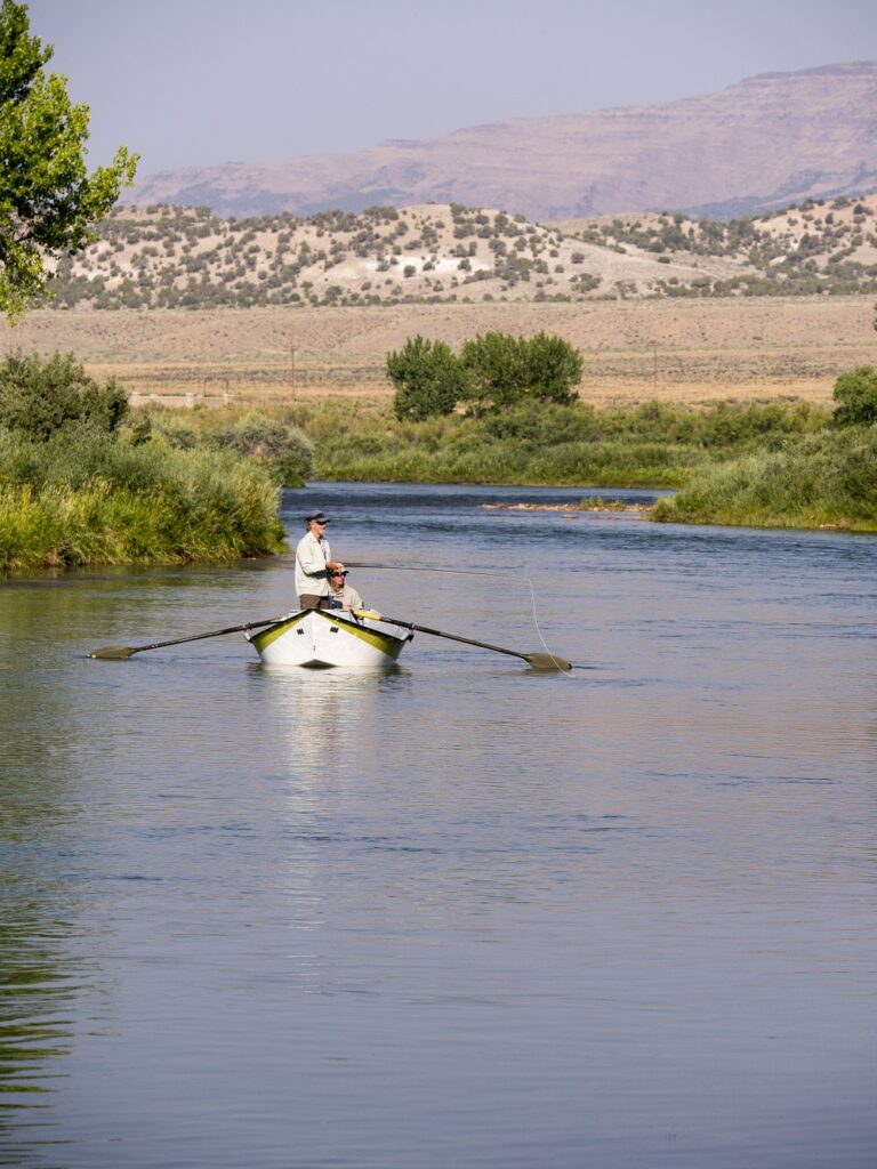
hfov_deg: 7.4
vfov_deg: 9.9
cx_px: 438
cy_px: 584
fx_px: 6756
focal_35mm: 200
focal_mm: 100
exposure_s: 1/800
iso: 200
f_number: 6.3
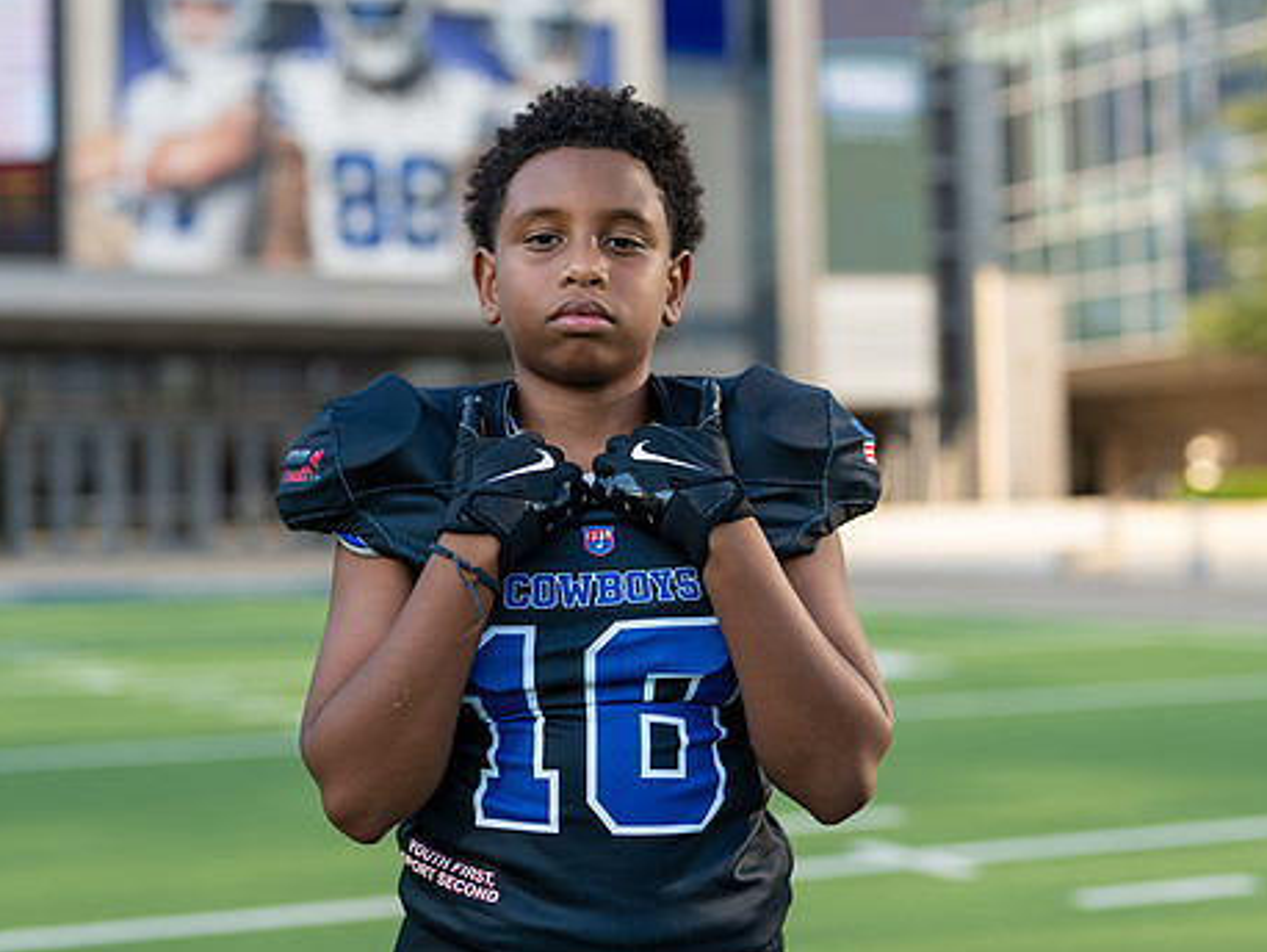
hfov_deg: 27.8
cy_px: 402
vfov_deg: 21.0
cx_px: 597
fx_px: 2563
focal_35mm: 70
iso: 100
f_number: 2
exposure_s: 1/1250
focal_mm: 50
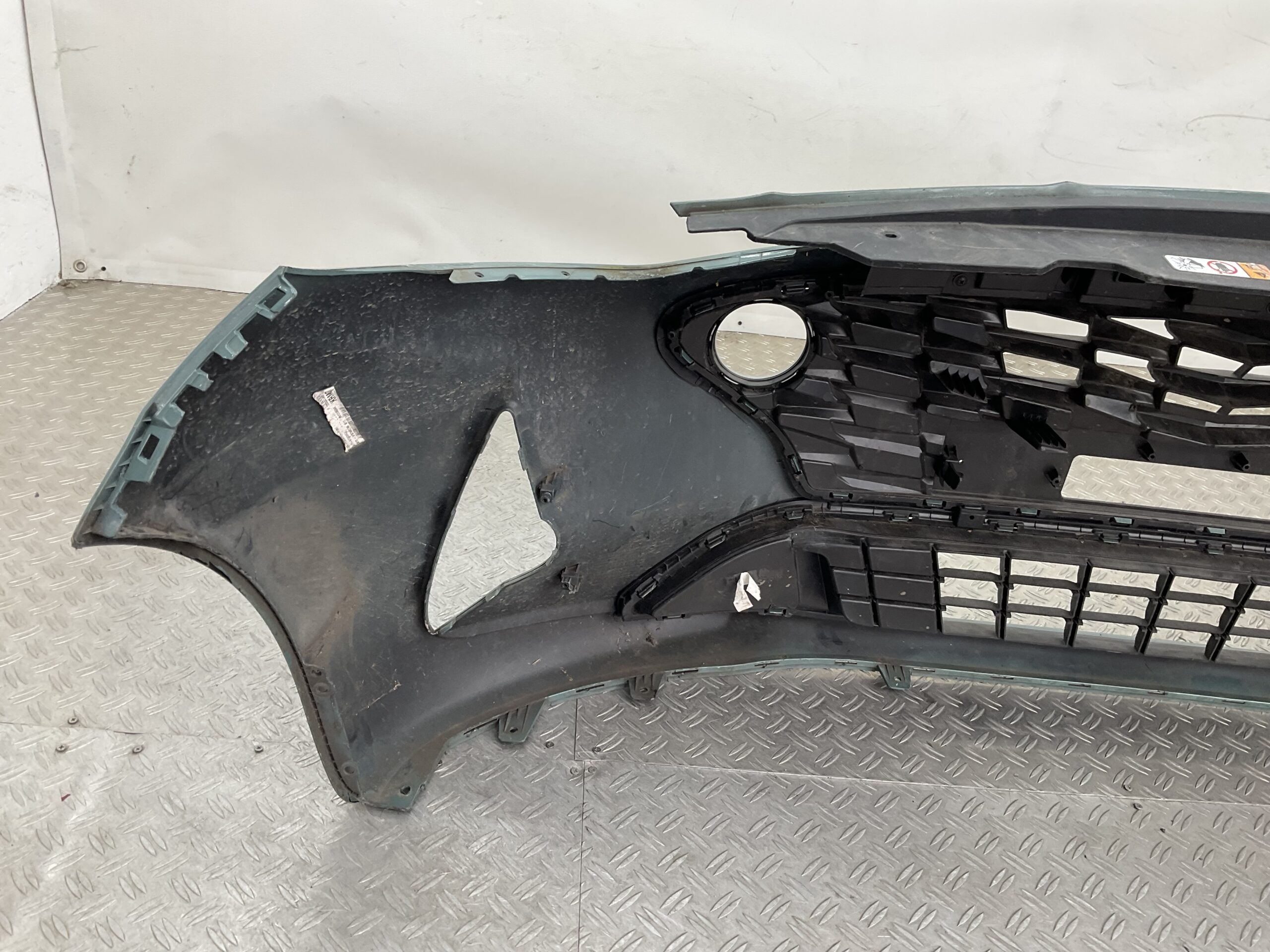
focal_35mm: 29
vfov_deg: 48.2
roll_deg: -10.4
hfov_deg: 61.7
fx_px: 1064
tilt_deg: -29.0
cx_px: 635
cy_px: 476
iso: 32
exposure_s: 1/100
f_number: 1.8
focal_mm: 3
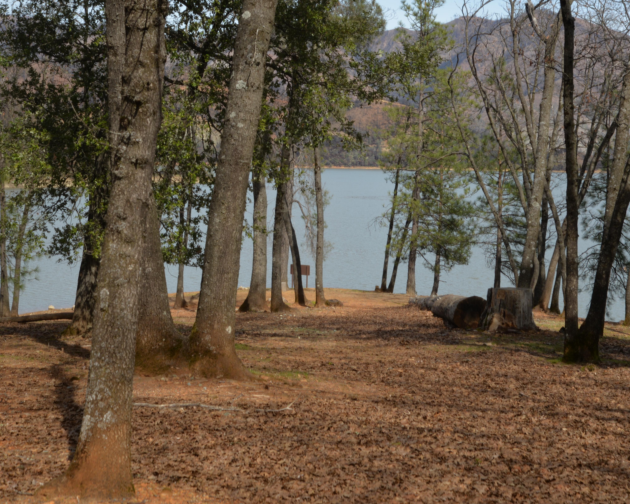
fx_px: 1249
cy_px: 196
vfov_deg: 22.8
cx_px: 361
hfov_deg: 28.3
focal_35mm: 67
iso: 200
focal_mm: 48
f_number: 8
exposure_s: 1/250
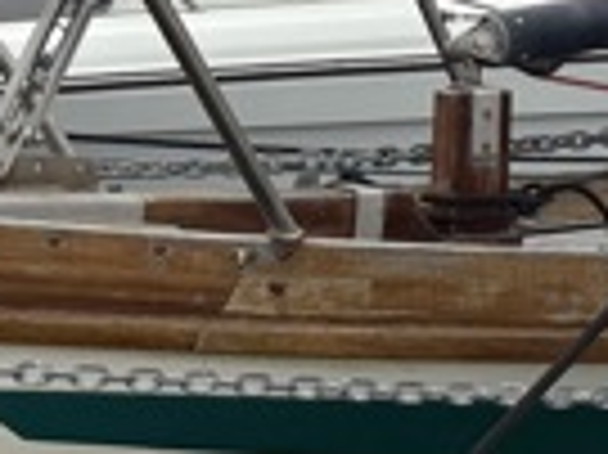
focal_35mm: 171
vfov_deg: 8.5
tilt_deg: -1.4
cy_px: -193
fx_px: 3001
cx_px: 1554
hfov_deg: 9.9
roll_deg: +0.3
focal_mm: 6.76
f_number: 1.78
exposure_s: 1/3425
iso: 80
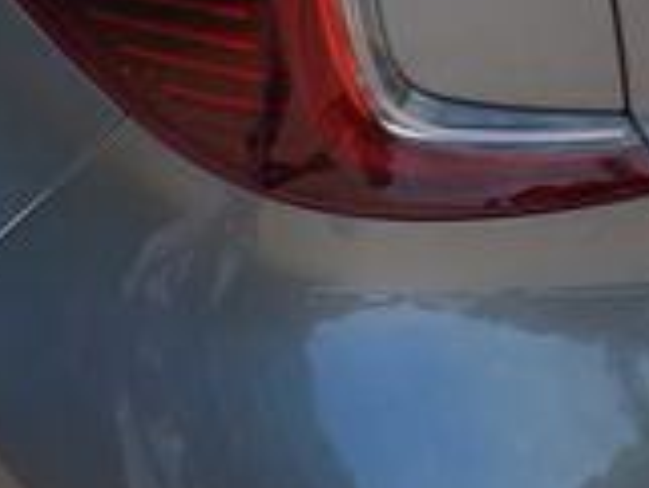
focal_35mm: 155
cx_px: -919
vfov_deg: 9.5
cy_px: 20
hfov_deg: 10.8
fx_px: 2908
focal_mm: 4.6
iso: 25
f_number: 2
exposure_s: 1/348
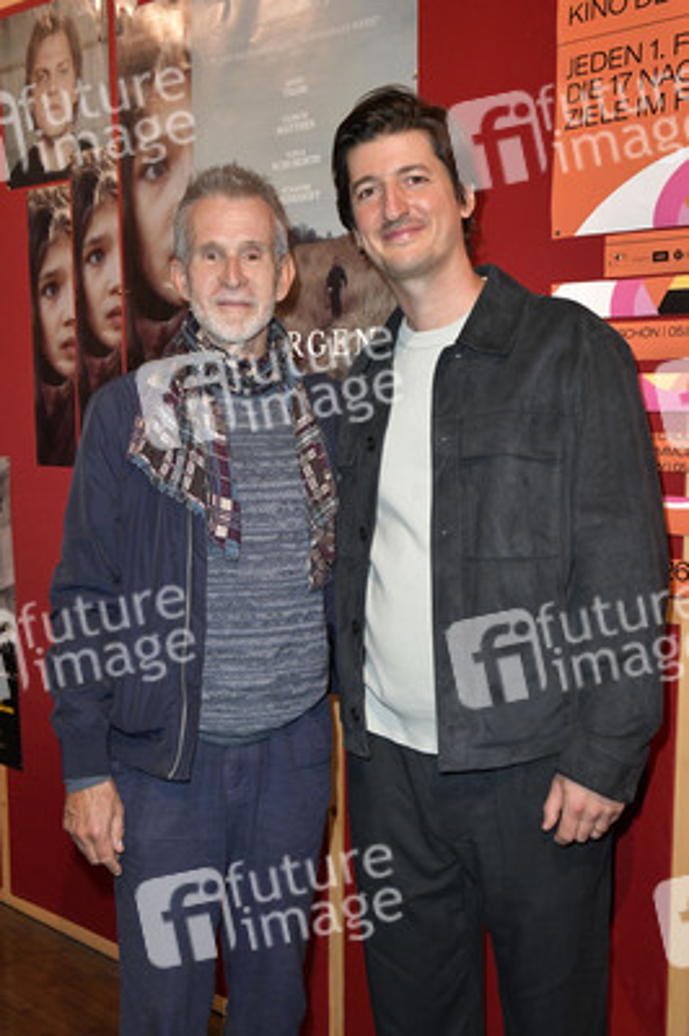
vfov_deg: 54.5
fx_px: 1006
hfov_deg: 37.8
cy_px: 518
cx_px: 344
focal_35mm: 35
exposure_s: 1/250
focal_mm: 35
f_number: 5.6
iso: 2000
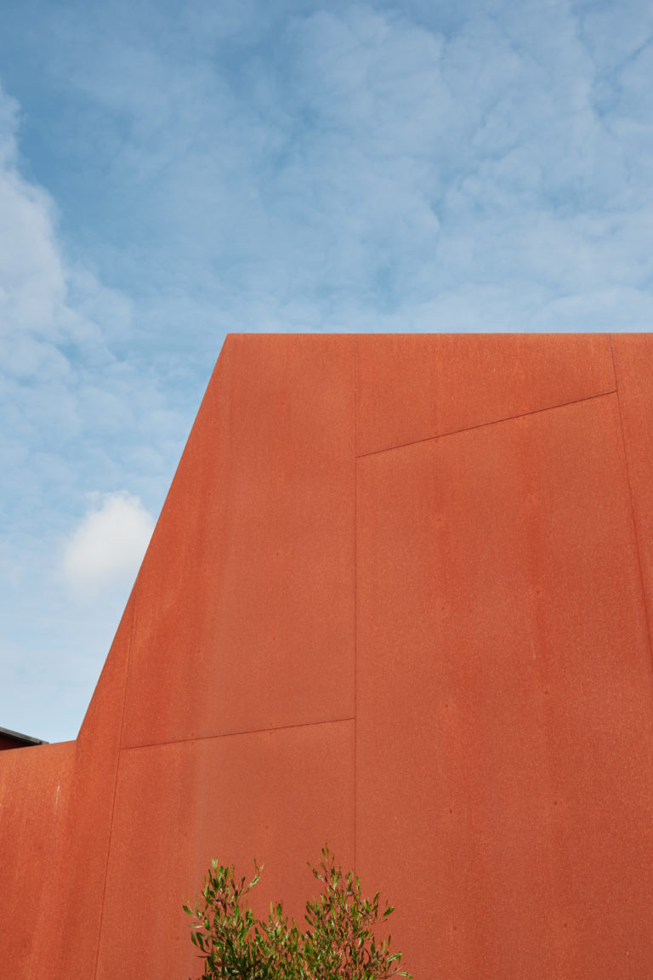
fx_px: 1007
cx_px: 326
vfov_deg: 51.9
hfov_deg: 35.9
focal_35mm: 37
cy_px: 490
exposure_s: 1/80
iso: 160
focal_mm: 24.9
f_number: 8
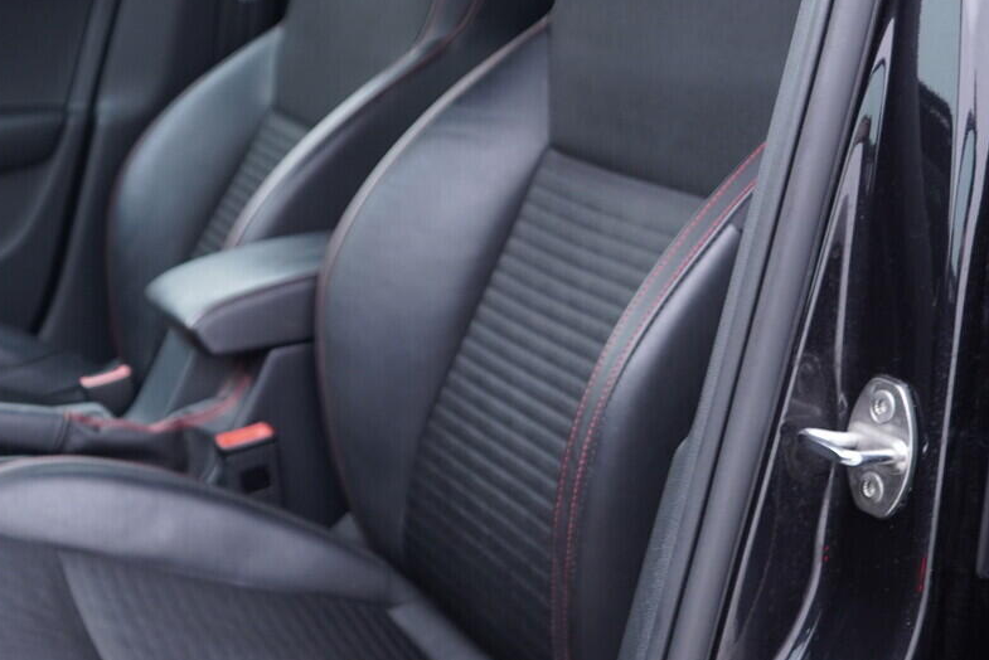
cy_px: 286
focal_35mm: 66
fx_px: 1814
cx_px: 224
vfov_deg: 20.6
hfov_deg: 29.9
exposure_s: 1/40
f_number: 2.8
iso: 250
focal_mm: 24
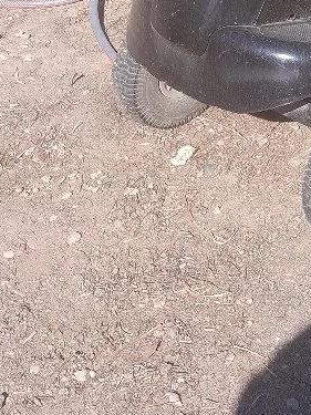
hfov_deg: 14.5
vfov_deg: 18.0
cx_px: 450
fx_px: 1151
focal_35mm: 96
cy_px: -224
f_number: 1.8
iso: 20
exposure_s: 1/357
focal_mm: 4
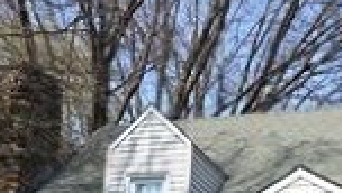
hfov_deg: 22.9
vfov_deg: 12.8
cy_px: 278
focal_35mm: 91
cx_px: 304
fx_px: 824
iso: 100
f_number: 8
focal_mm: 11
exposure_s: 1/250
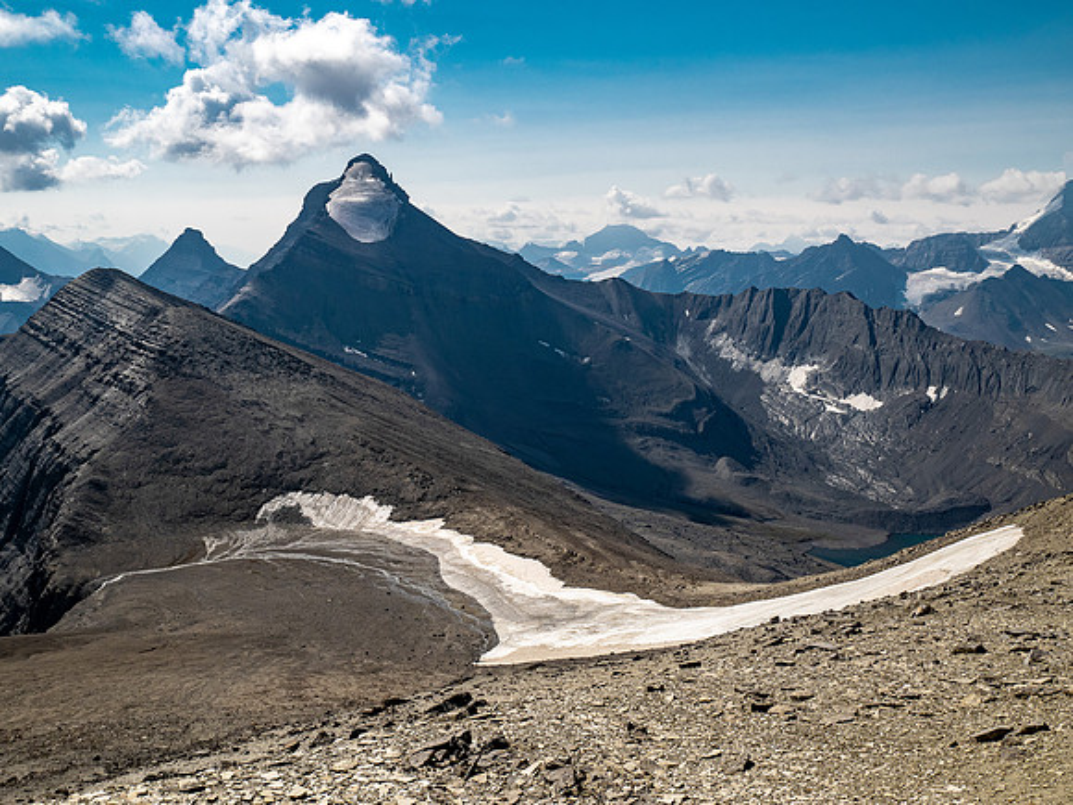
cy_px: 402
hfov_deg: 51.4
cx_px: 536
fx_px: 1116
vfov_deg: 39.7
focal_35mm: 36
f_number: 8
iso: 200
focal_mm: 18
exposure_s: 1/400
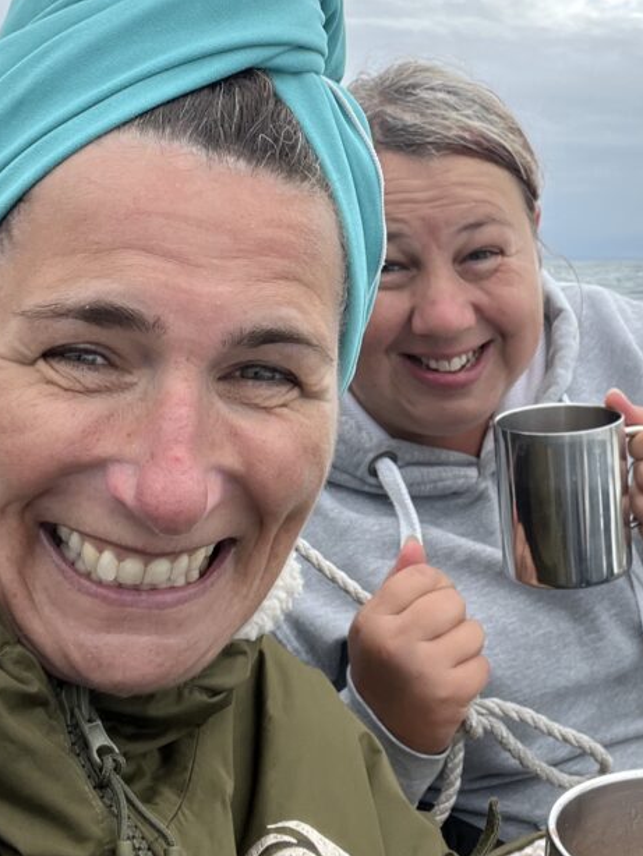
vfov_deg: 37.7
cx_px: 455
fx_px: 1237
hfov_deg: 28.8
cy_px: 277
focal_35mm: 50
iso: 32
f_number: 2.2
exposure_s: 1/252
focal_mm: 2.71
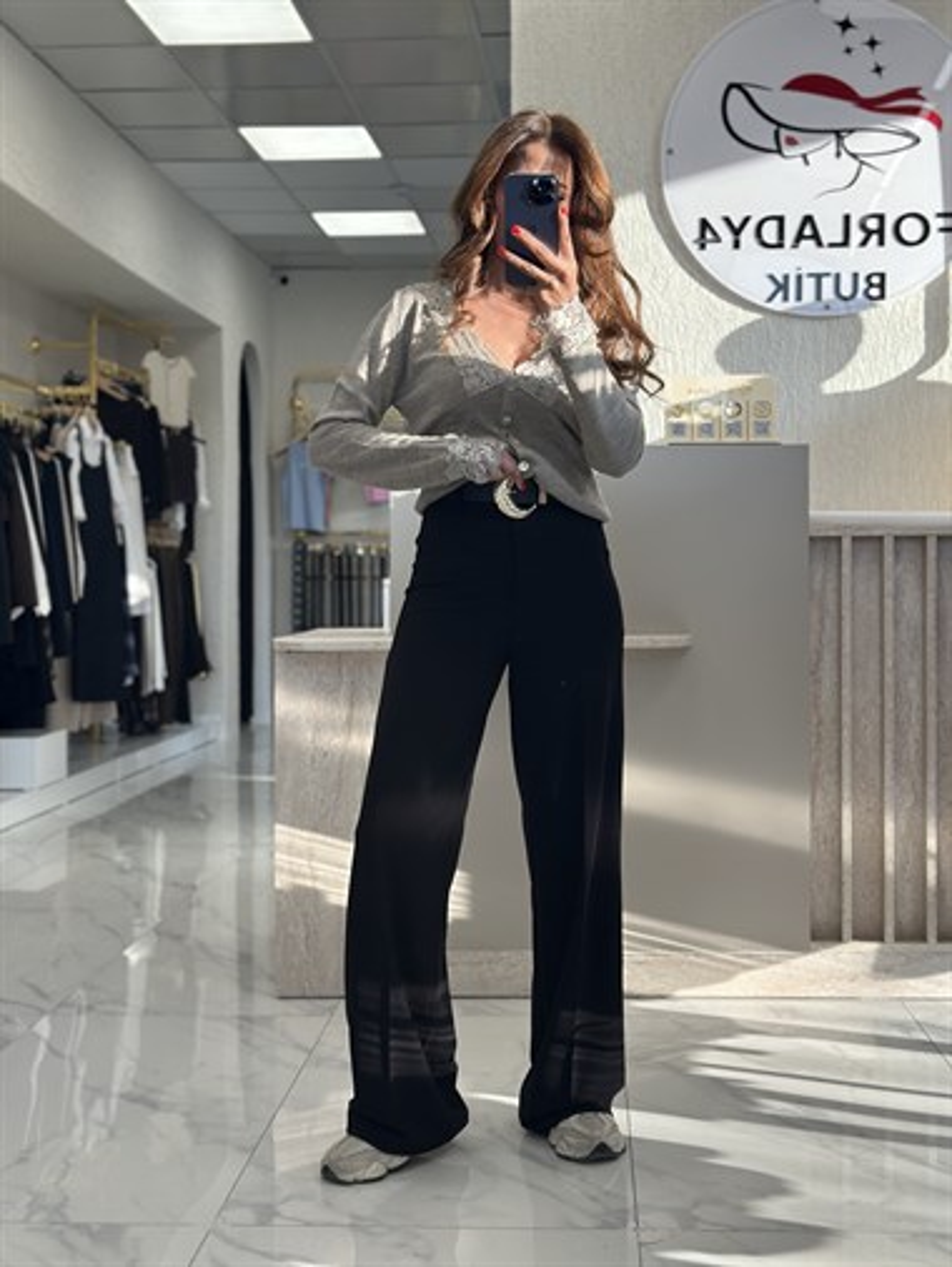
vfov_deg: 39.6
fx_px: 1759
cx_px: 476
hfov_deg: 30.3
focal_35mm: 48
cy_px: 634
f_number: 1.78
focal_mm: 6.86
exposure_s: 1/334
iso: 80
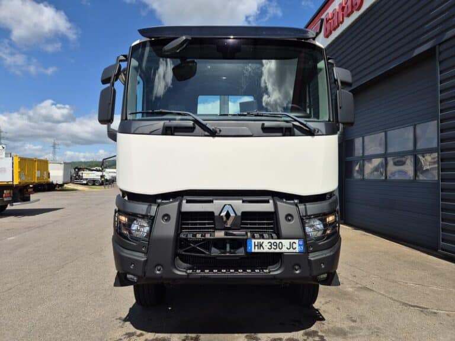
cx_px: 228
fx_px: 302
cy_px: 170
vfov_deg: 58.9
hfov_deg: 73.9
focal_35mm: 23
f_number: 1.8
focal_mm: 5.4
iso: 25
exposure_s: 1/2816
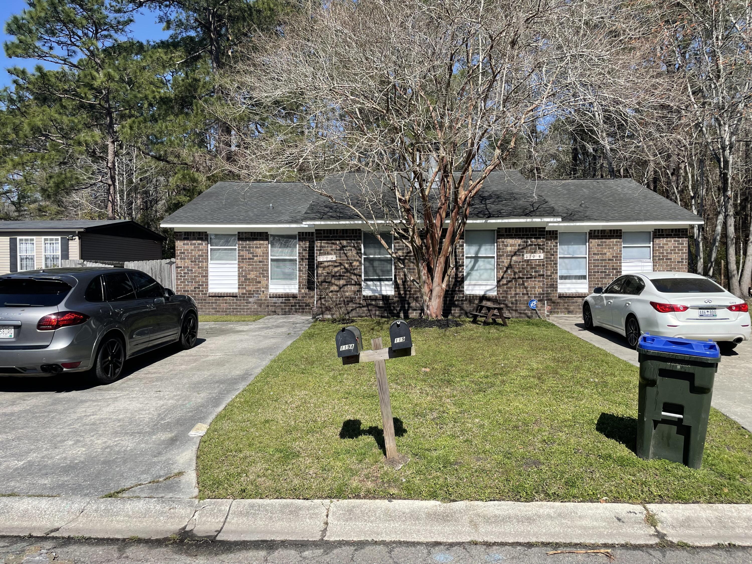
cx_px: 376
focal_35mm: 26
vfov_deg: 53.1
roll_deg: +0.1
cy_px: 282
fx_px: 565
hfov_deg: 67.3
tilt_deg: -0.3
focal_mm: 4.2
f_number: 1.6
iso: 32
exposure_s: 1/3300
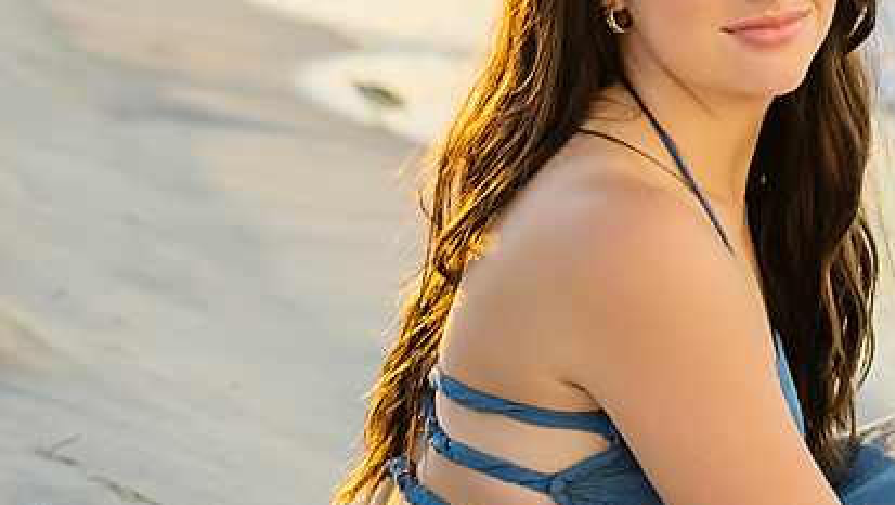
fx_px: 3159
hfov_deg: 15.9
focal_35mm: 133
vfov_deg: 9.1
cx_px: 823
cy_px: 429
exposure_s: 1/3200
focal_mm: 35
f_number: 2.2
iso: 500
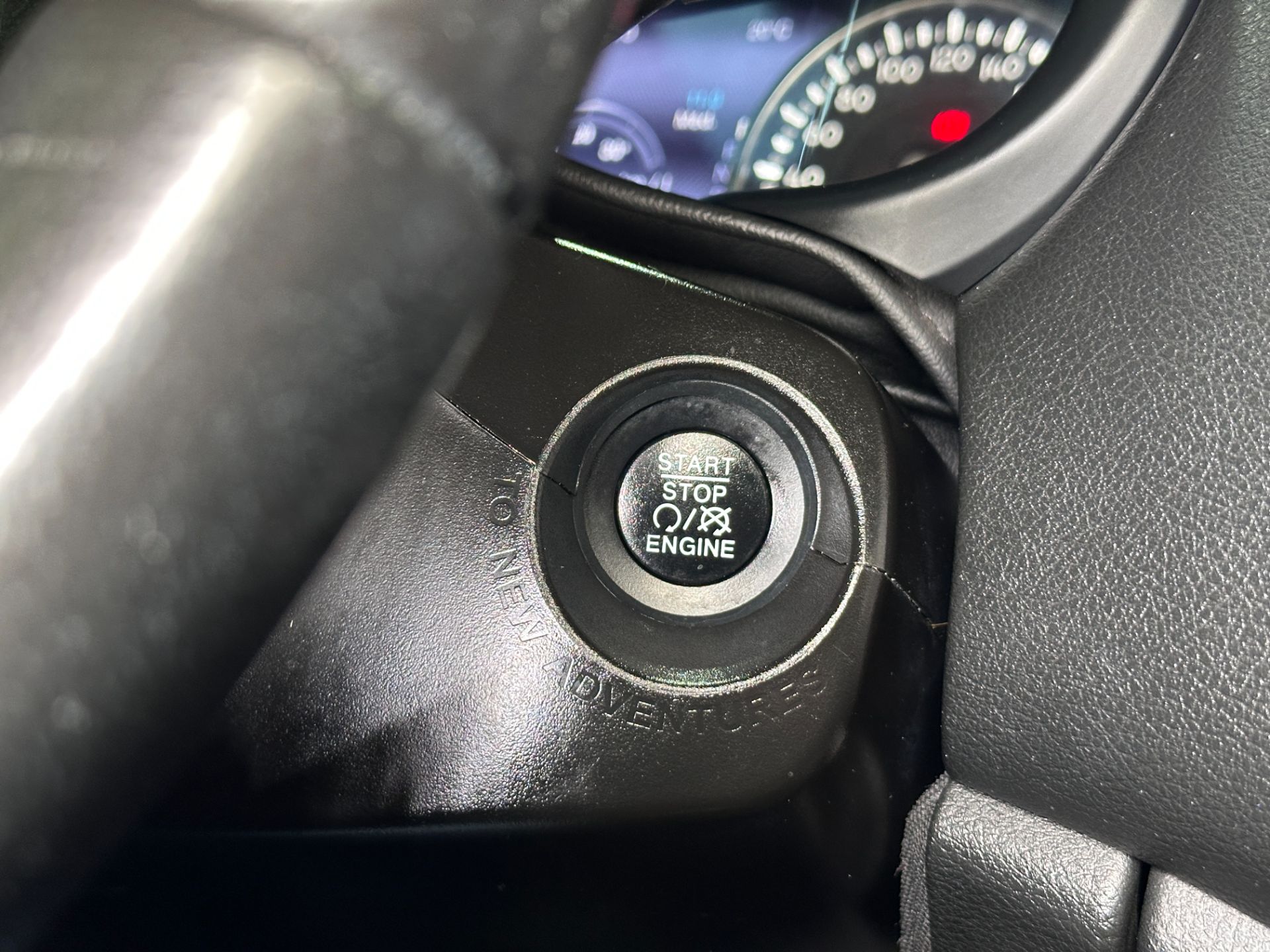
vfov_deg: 30.3
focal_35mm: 48
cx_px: 635
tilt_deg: -9.8
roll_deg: -1.9
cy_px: 476
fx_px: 1761
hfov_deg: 39.7
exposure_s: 1/49
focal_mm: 6.86
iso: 250
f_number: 1.78
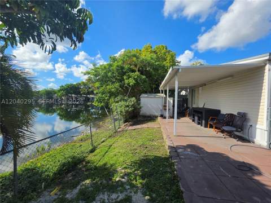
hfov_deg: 106.2
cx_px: 136
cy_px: 102
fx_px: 102
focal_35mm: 13
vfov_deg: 89.9
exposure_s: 1/1849
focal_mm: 2.2
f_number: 1.9
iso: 32
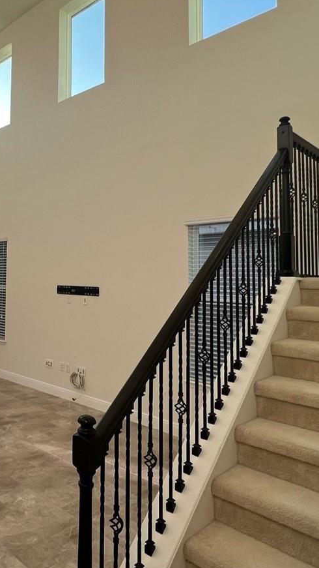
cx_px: 12
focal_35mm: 26
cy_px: 251
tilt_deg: +2.4
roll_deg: -0.4
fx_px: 391
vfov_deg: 71.7
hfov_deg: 39.9
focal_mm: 1.57
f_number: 1.8
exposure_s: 1/128
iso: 32
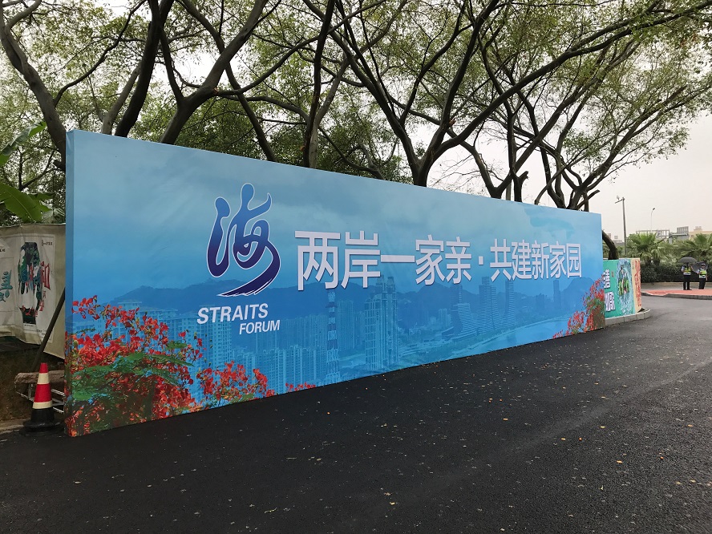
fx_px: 576
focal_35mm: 28
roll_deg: +0.8
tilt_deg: -1.2
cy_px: 267
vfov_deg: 49.7
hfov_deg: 63.4
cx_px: 356
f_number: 1.8
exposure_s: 1/526
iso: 20
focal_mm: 3.99
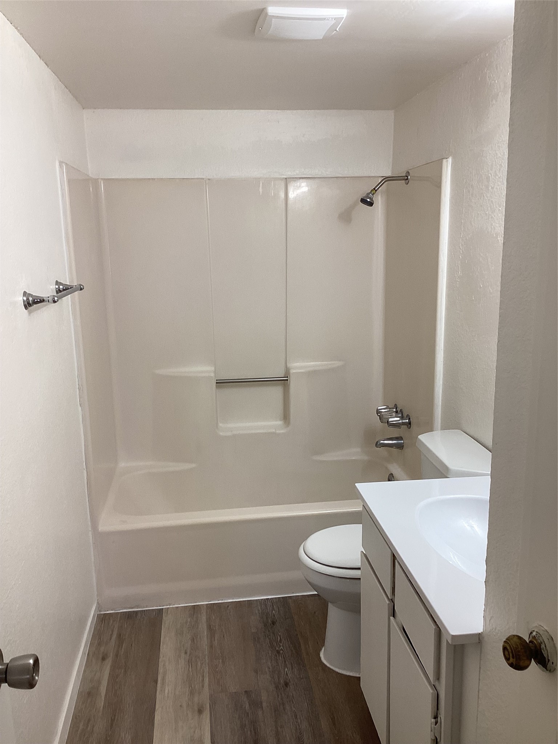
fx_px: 666
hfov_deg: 45.4
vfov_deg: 58.4
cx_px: 279
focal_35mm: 31
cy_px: 372
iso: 50
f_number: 2.4
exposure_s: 1/60
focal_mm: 3.3
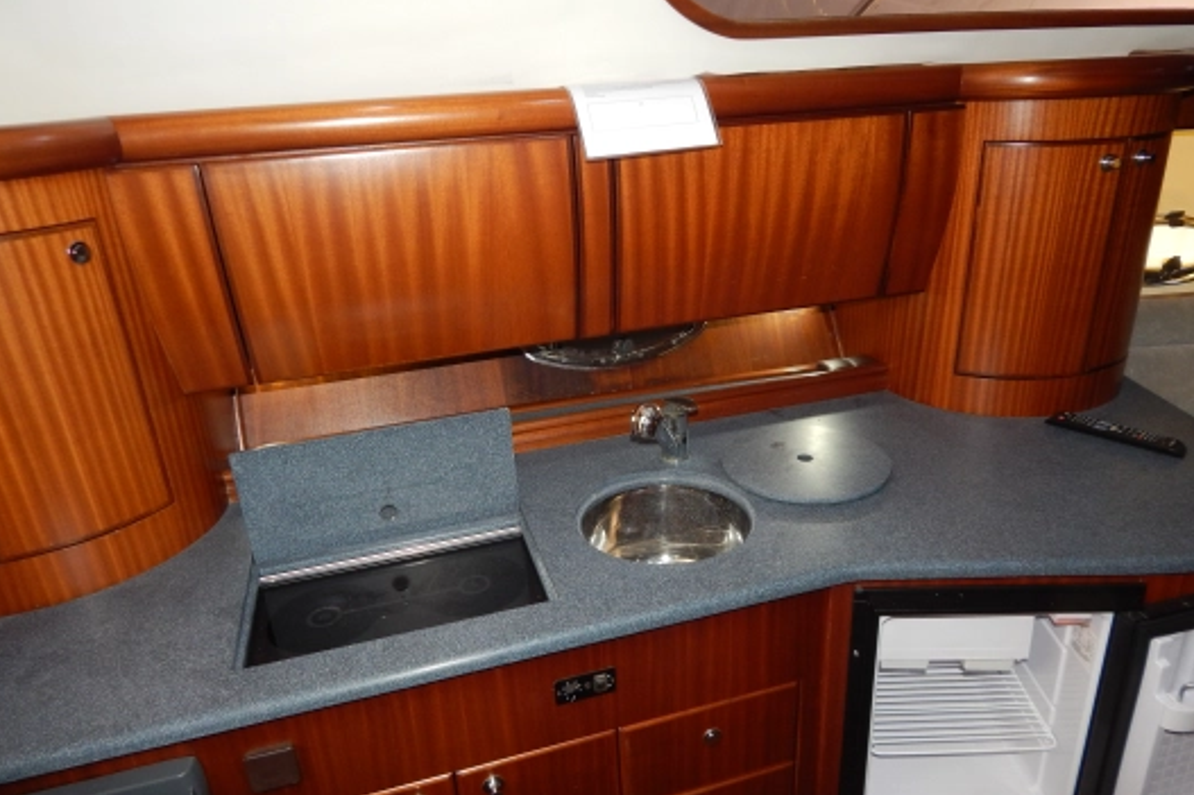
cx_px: 609
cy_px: 409
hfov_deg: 71.5
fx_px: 829
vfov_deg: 51.2
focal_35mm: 25
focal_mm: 4
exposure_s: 1/30
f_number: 3
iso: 200
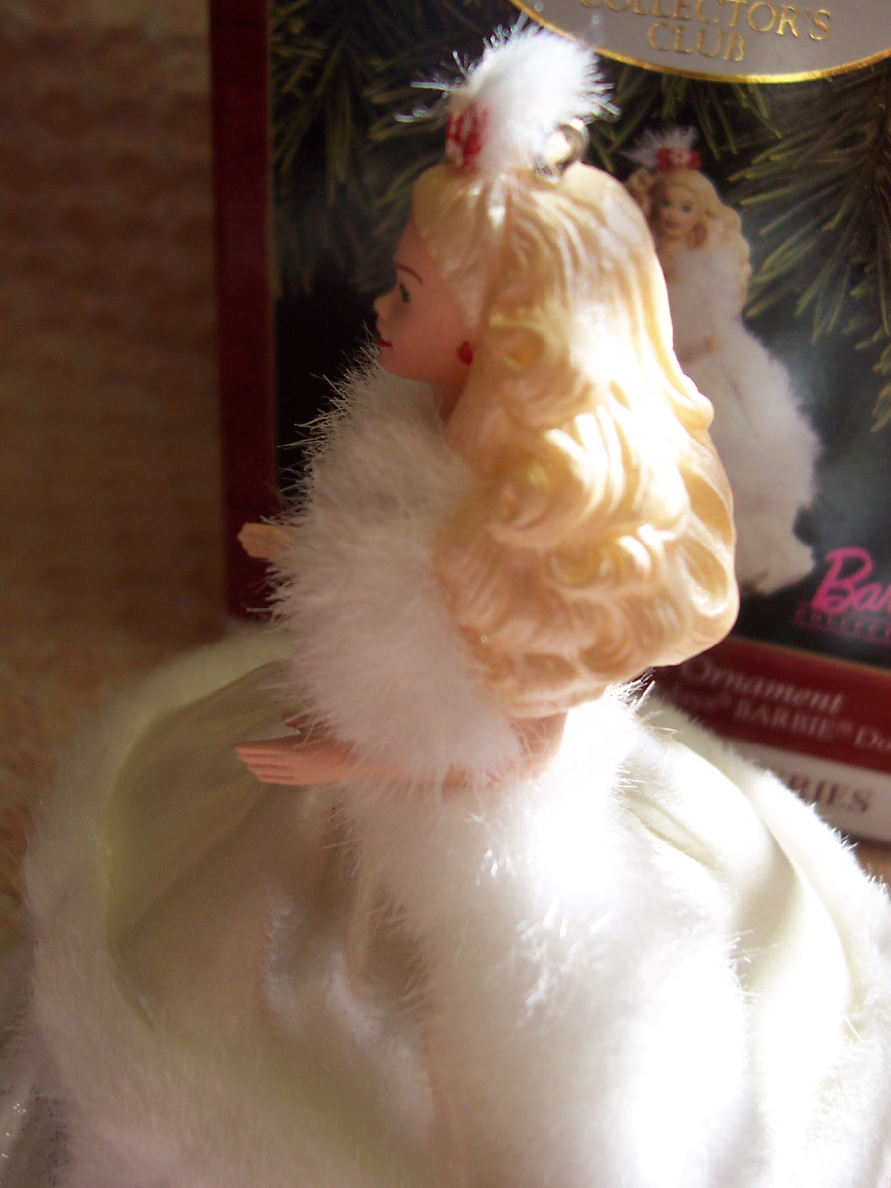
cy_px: 594
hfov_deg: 38.7
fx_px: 1270
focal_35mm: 37
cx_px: 446
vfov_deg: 50.1
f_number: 2.8
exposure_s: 1/350
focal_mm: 5.6
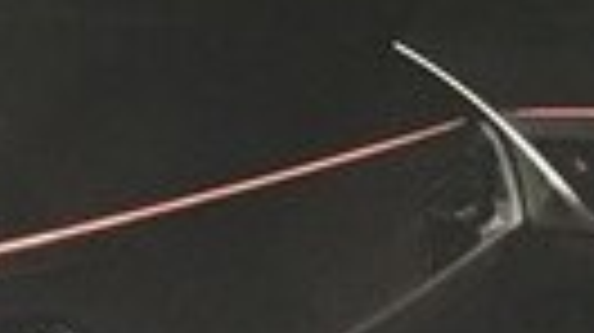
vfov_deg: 7.1
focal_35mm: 158
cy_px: 857
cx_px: -374
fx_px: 2487
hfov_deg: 12.7
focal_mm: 4.15
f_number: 2.2
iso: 250
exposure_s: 1/17
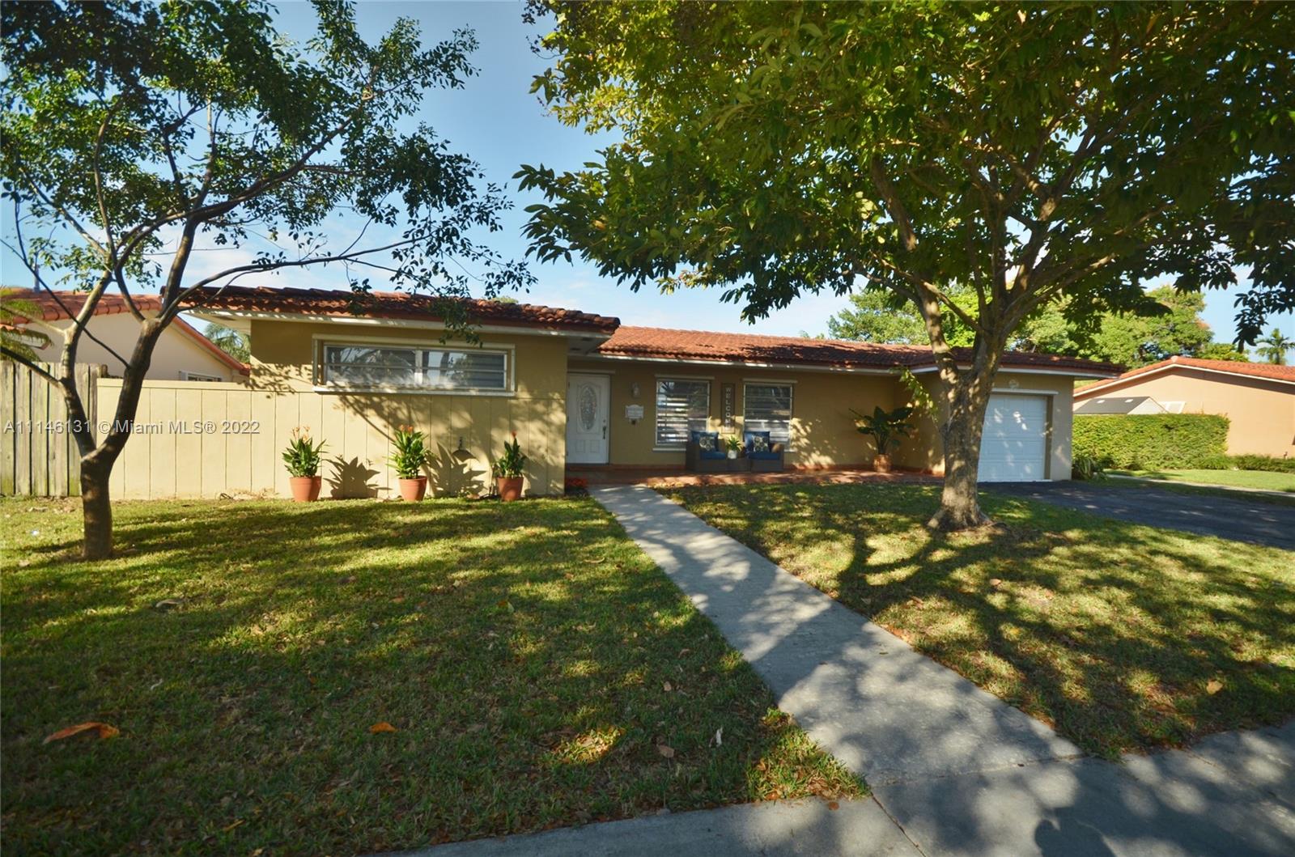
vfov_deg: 71.8
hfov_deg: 95.1
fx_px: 592
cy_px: 428
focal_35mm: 16
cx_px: 648
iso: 200
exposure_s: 1/125
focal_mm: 11
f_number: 5.6
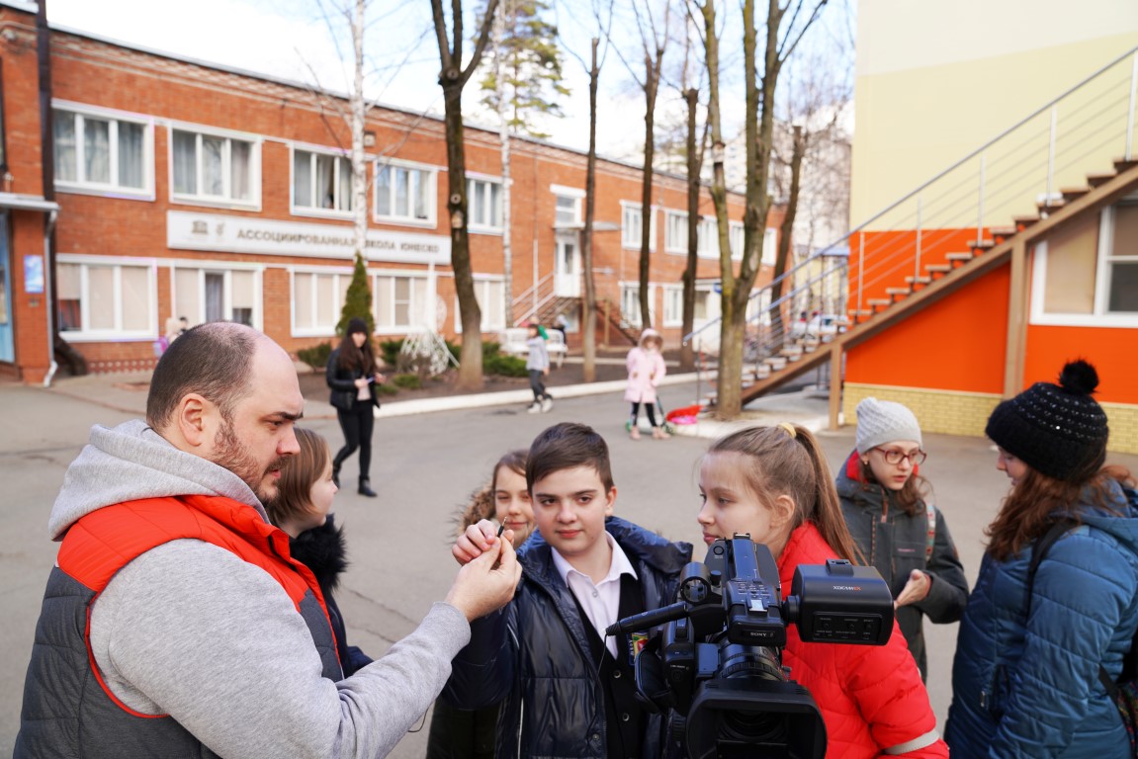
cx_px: 569
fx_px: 759
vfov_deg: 53.2
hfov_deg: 73.7
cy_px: 380
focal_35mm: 24
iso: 100
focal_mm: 24
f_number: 4
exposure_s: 1/200
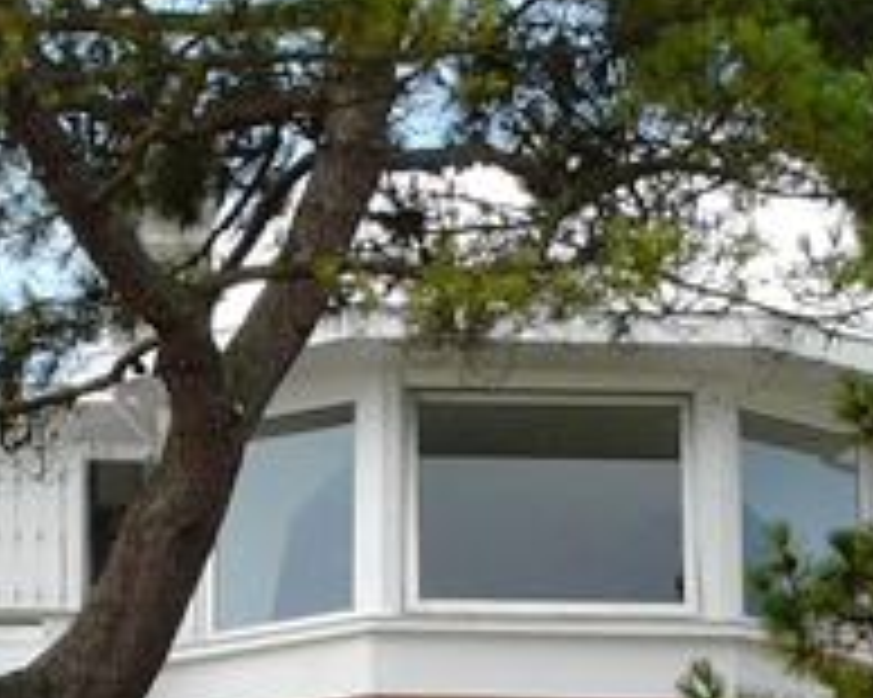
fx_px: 6017
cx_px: 558
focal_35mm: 233
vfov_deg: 6.6
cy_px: 966
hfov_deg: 8.3
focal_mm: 8.5
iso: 100
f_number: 5
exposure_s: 1/200
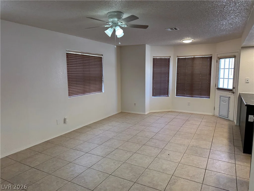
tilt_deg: -6.0
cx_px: 127
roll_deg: -0.7
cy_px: 96
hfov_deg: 71.6
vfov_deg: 56.8
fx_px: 176
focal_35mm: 24
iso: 160
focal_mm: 6.86
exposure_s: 1/120
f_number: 1.78
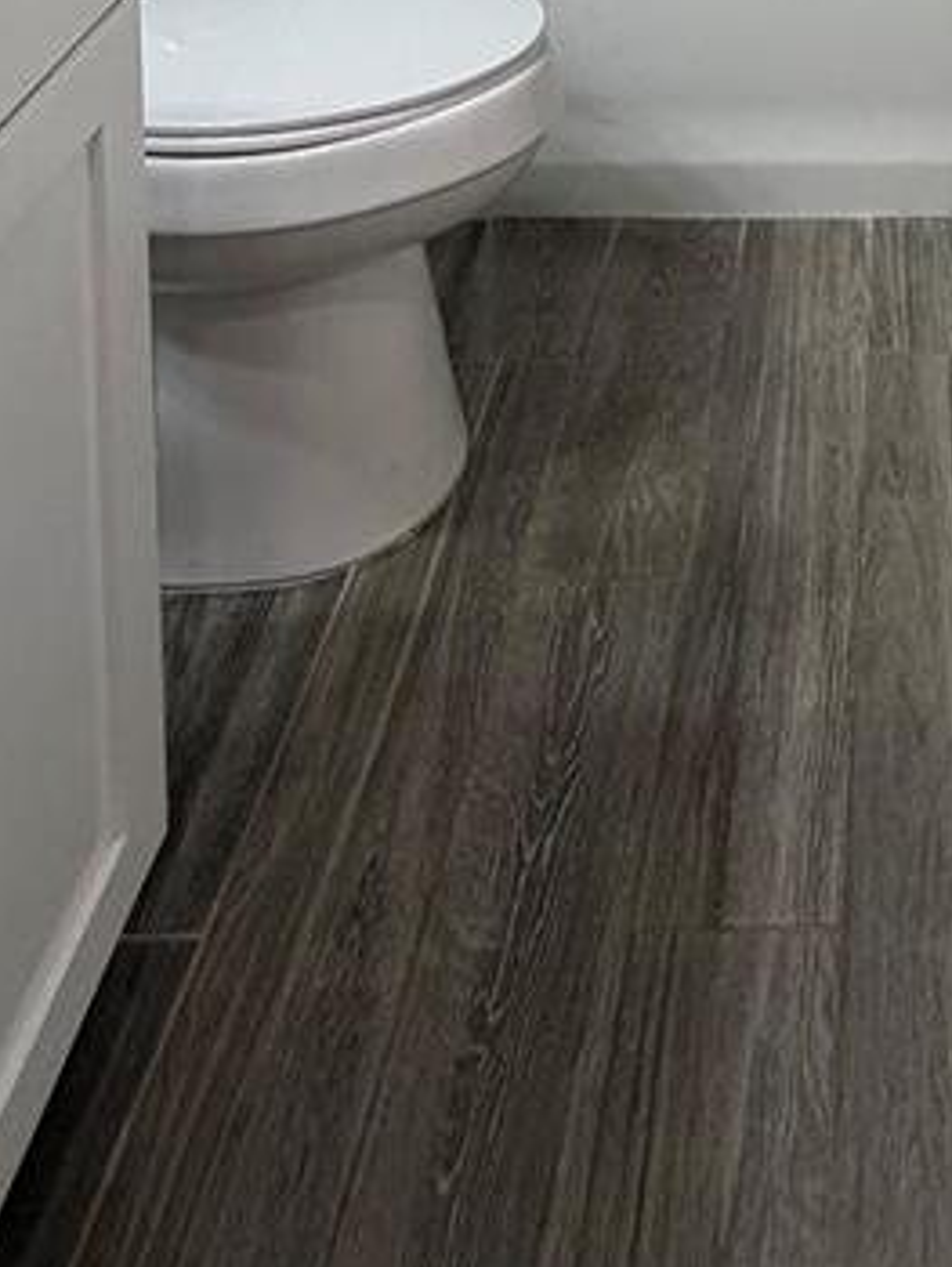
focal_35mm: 48
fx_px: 1758
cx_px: 977
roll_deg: -1.5
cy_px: -630
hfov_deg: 28.2
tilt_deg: -6.1
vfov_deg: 27.5
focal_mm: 2.22
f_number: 2.2
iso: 250
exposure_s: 1/120
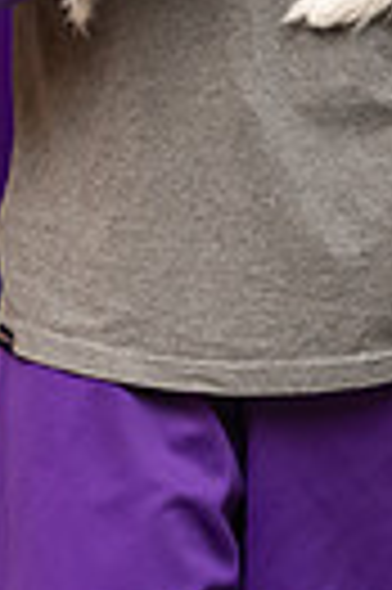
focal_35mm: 282
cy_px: -208
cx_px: 576
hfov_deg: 4.8
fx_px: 4618
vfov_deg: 7.2
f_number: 5.6
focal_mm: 56
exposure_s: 1/200
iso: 1000
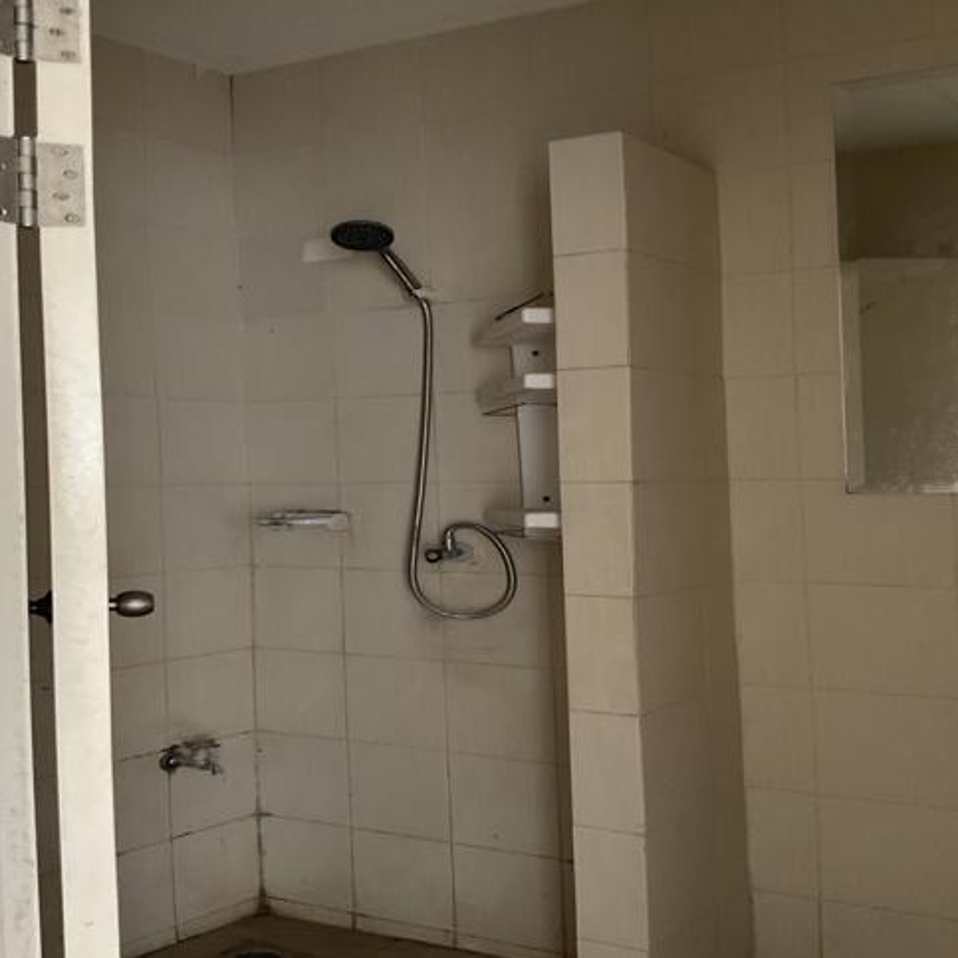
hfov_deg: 47.2
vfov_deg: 47.2
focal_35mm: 35
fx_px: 1096
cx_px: 510
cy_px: 475
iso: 200
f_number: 1.8
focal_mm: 3
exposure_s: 1/33
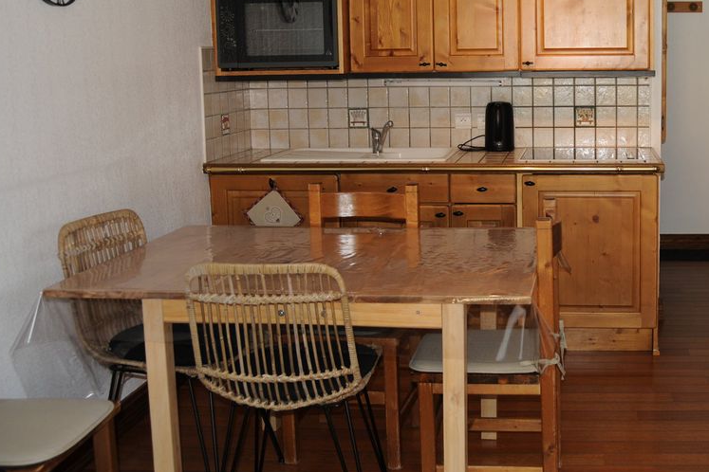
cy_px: 142
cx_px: 547
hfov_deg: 40.5
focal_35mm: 47
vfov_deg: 28.4
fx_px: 926
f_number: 3.5
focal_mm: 20
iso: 200
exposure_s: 1/60
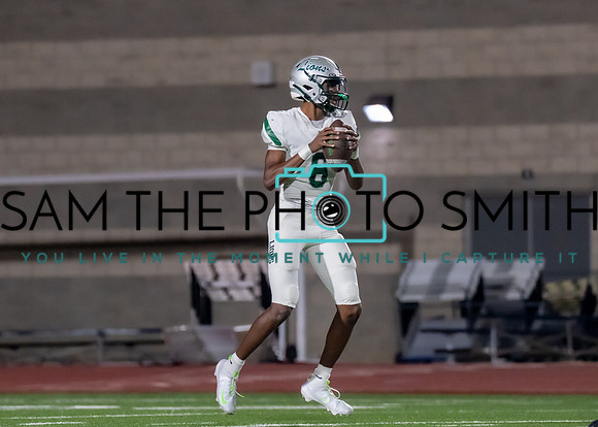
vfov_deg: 3.2
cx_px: 314
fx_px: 7652
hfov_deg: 4.5
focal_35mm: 451
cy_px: 232
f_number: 2.8
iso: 2500
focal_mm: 200
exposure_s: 1/1250
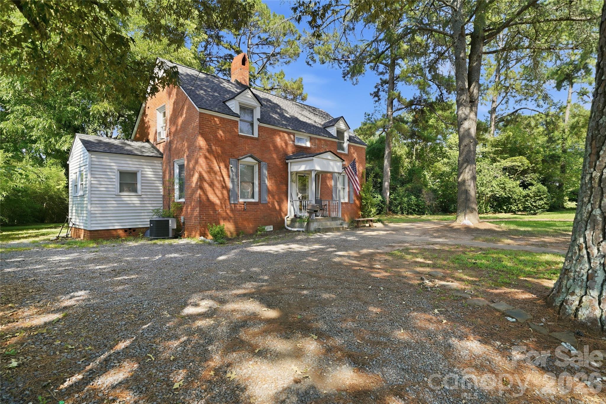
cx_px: 303
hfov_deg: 90.0
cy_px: 202
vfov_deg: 67.4
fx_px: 303
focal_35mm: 18
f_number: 5
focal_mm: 18
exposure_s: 1/80
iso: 100
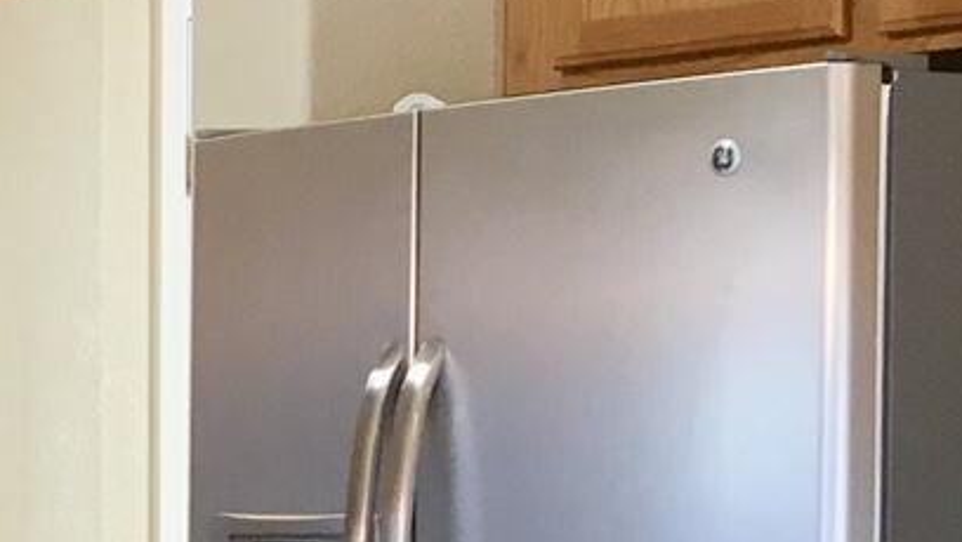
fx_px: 3981
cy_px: 634
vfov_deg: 7.7
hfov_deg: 12.8
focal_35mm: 156
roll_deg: +0.4
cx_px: -644
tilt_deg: -2.7
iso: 50
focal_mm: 4.15
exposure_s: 1/30
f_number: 2.2
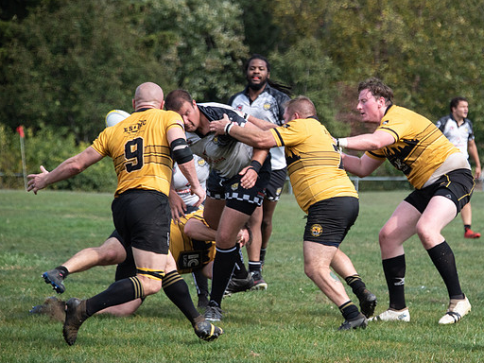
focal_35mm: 296
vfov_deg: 5.0
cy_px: 205
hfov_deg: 6.7
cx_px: 357
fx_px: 4139
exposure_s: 1/2000
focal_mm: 190
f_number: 5.6
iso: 400
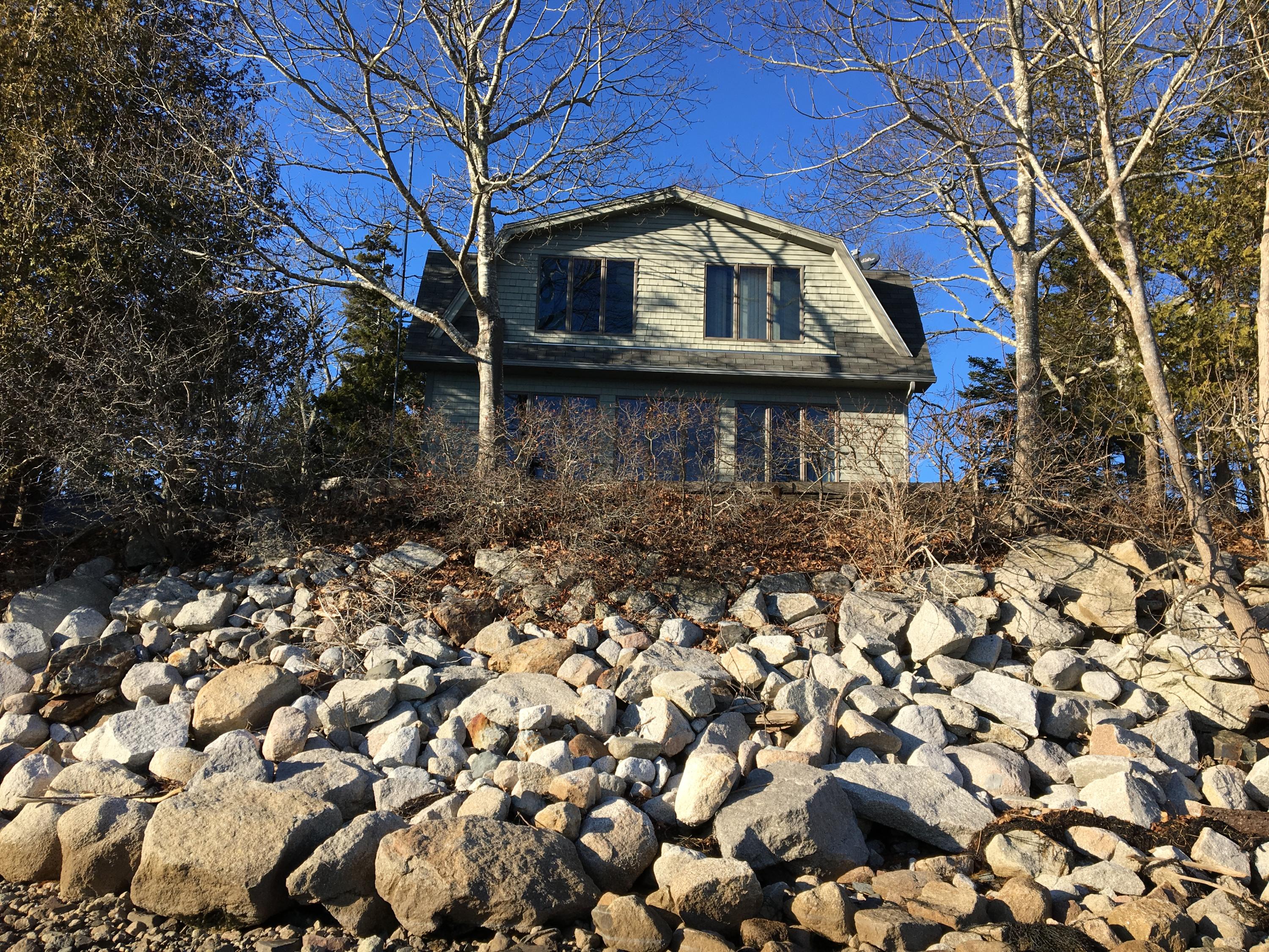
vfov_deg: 48.2
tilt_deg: +13.1
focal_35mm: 29
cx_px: 634
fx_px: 1063
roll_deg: -2.1
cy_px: 476
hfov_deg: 61.7
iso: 25
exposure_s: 1/999
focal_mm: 4.15
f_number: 2.2
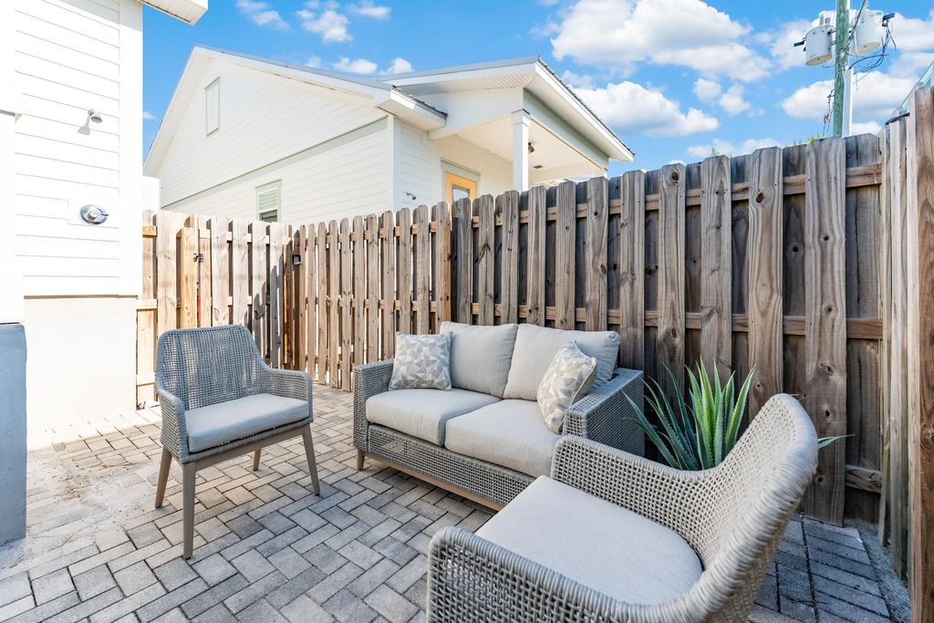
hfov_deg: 104.2
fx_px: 363
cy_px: 312
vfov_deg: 81.2
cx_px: 467
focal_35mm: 14
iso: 320
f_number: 5.6
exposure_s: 1/800
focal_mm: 14
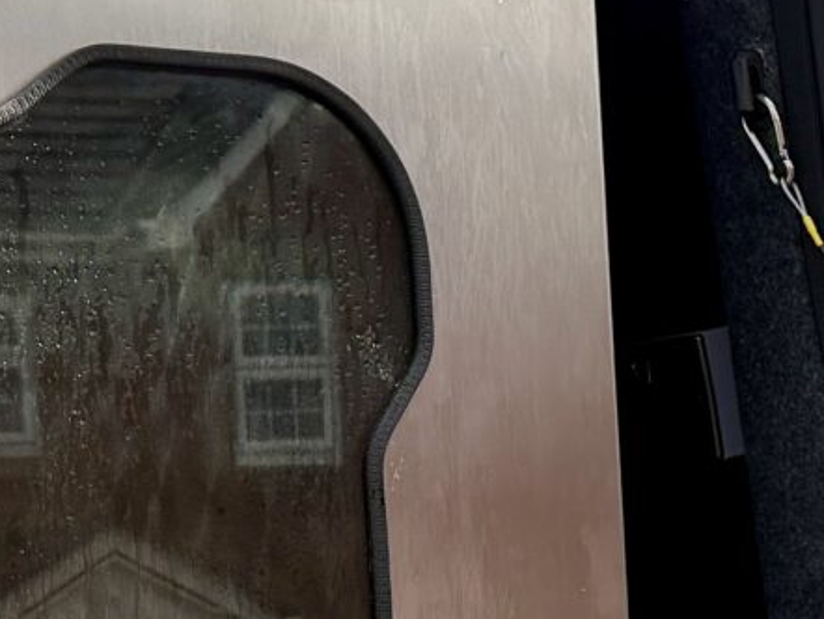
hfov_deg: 14.1
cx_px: 615
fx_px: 3311
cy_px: 873
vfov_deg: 10.4
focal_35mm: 139
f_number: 1.78
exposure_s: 1/3279
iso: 100
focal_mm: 6.76
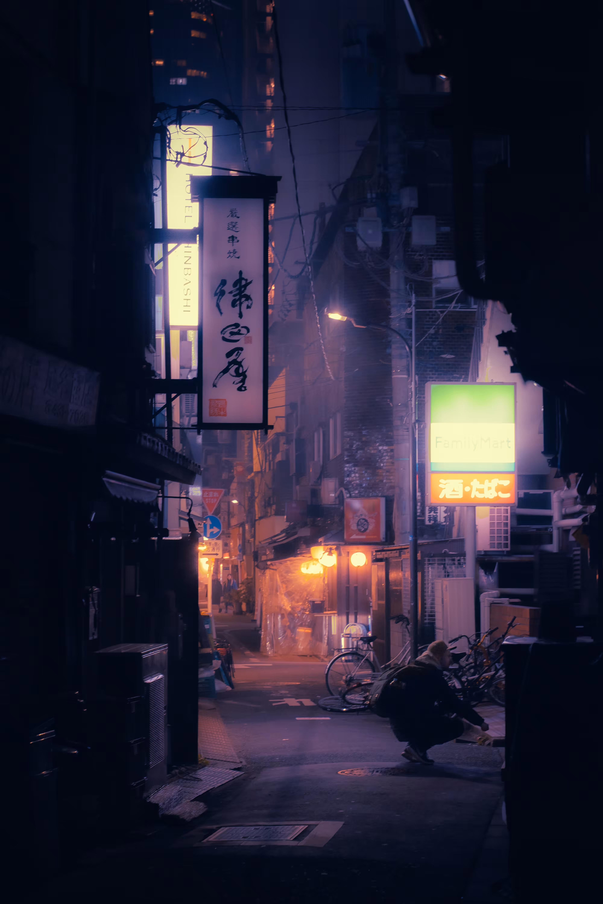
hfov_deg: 18.2
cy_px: 452
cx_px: 302
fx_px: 1884
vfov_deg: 27.0
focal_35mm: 75
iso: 1600
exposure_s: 1/20
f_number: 5.6
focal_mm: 75
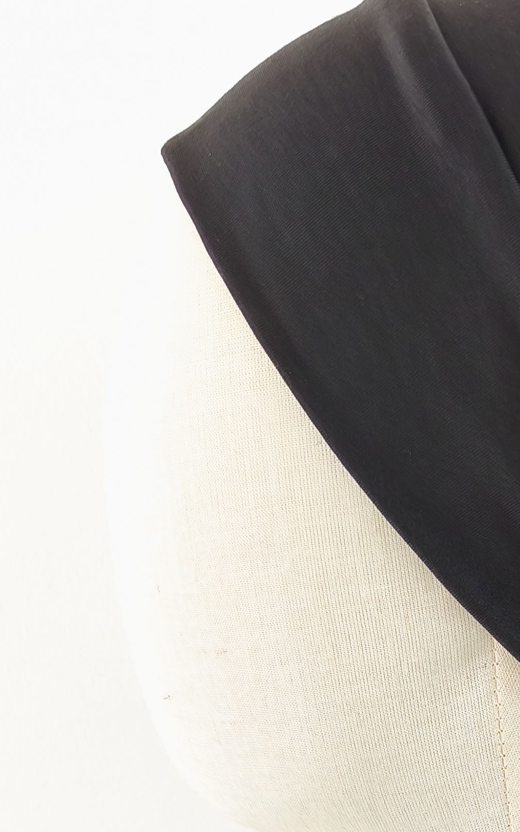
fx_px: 1384
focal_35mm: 61
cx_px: 562
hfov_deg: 20.4
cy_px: 931
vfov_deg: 29.8
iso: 100
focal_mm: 6.14
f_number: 1.65
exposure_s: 1/60
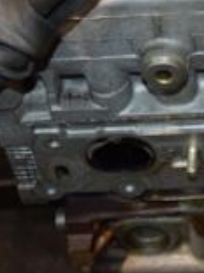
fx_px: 1054
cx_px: 283
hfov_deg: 10.7
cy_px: -48
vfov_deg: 14.3
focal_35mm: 134
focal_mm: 24
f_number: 5
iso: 800
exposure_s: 1/60
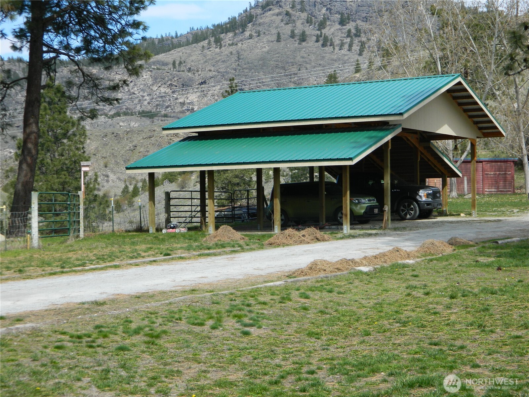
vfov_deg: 21.0
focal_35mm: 70
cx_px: 264
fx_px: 1070
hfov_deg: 27.8
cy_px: 198
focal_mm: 12.6
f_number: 4
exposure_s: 1/640
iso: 80
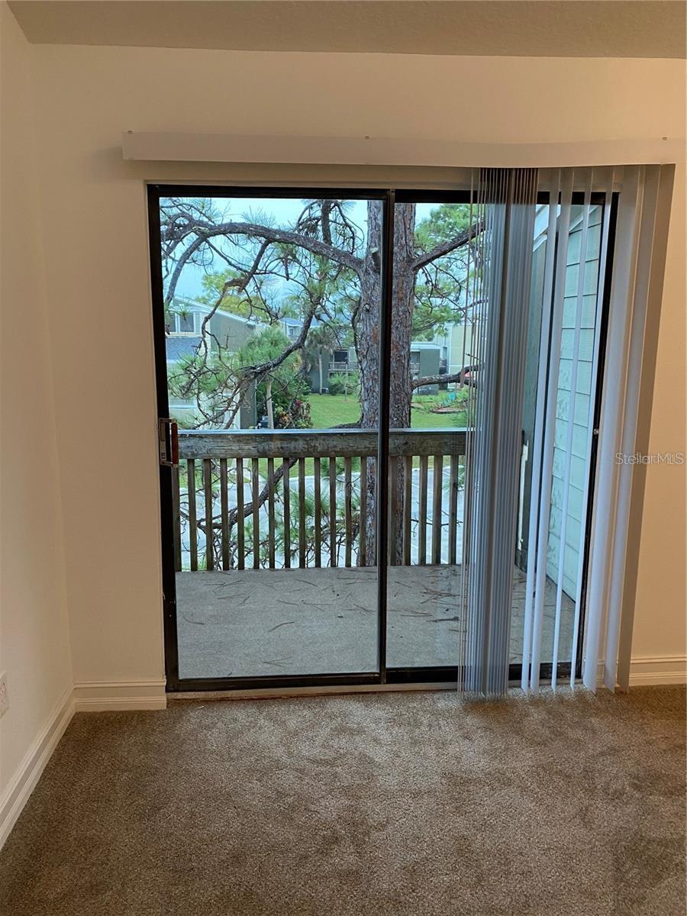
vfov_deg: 67.3
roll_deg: +0.3
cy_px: 458
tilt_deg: -11.5
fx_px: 688
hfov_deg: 53.1
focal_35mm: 26
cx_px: 344
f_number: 1.8
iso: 160
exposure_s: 1/60
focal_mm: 4.25
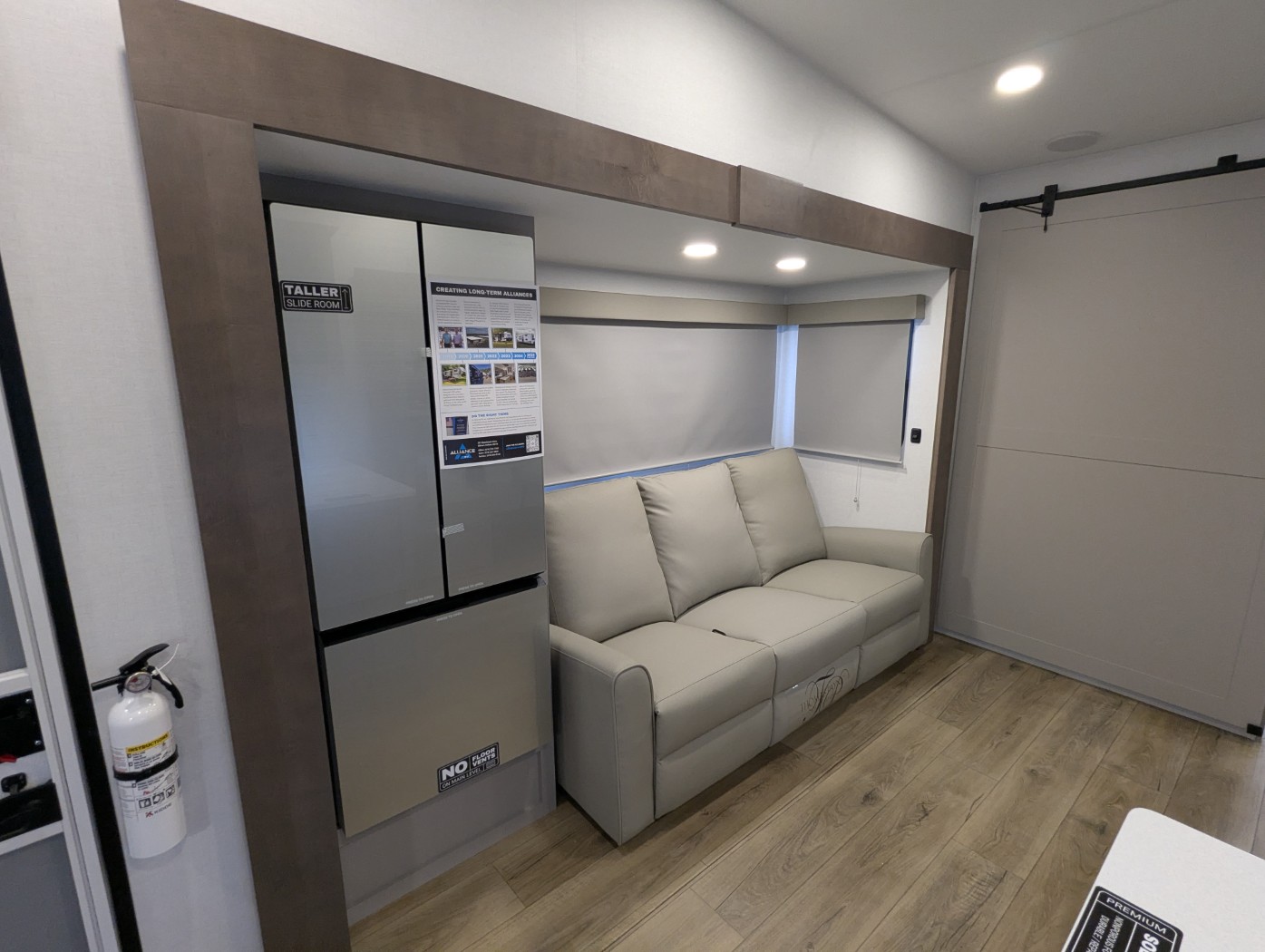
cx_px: 632
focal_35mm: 16
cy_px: 476
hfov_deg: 94.4
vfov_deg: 78.2
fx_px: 585
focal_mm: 2.35
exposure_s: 1/41.7
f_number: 2.2
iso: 155
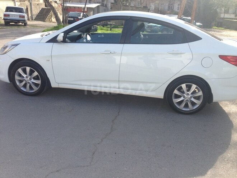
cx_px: 118
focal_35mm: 33
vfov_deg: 42.9
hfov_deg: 55.4
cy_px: 89
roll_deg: -0.6
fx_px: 226
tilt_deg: -19.9
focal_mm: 4.12
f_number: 2.4
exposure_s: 1/678
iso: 50
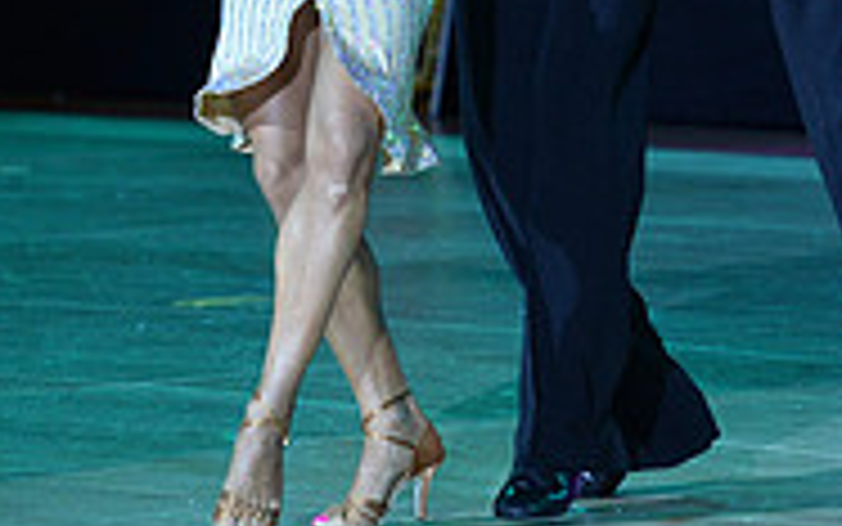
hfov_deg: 3.9
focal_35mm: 537
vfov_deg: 2.4
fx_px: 12326
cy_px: -236
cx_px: 702
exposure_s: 1/250
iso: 2000
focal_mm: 170
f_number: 3.5
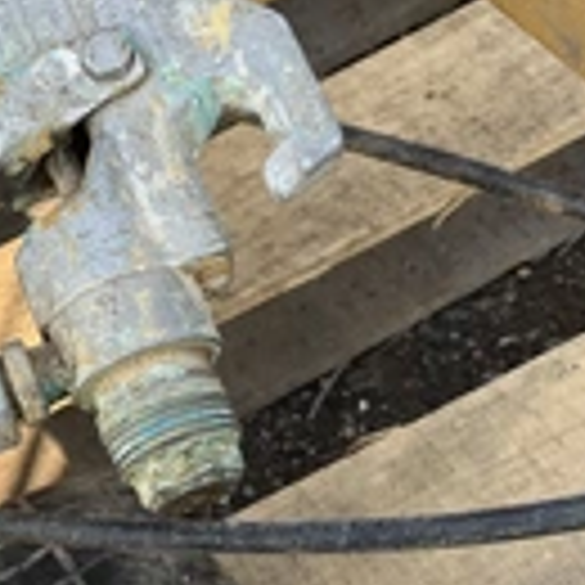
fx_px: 1510
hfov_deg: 21.0
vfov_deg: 21.9
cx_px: -32
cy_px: 302
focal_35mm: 79
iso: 25
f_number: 1.8
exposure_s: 1/719
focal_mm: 3
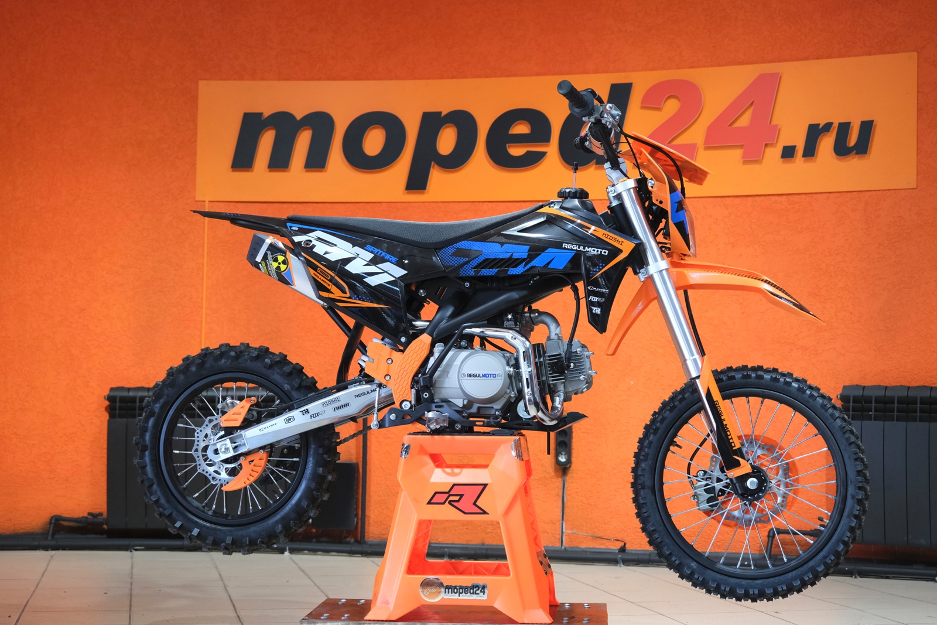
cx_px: 468
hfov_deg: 35.6
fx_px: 1458
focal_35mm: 56
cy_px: 312
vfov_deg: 24.2
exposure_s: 1/100
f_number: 4
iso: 1600
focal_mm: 37.6
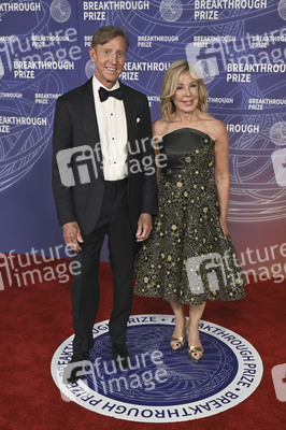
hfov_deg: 31.1
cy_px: 215
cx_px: 143
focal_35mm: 43
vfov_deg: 45.5
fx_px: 513
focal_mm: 43
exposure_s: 1/320
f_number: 4.5
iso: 2000
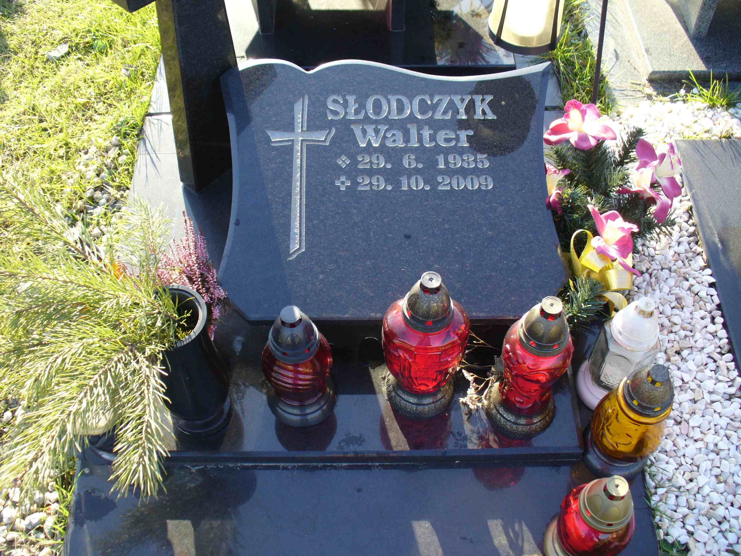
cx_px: 370
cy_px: 278
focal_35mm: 37
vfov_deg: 38.7
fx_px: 792
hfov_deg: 50.1
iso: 80
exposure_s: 1/125
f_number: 2.8
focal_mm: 6.1
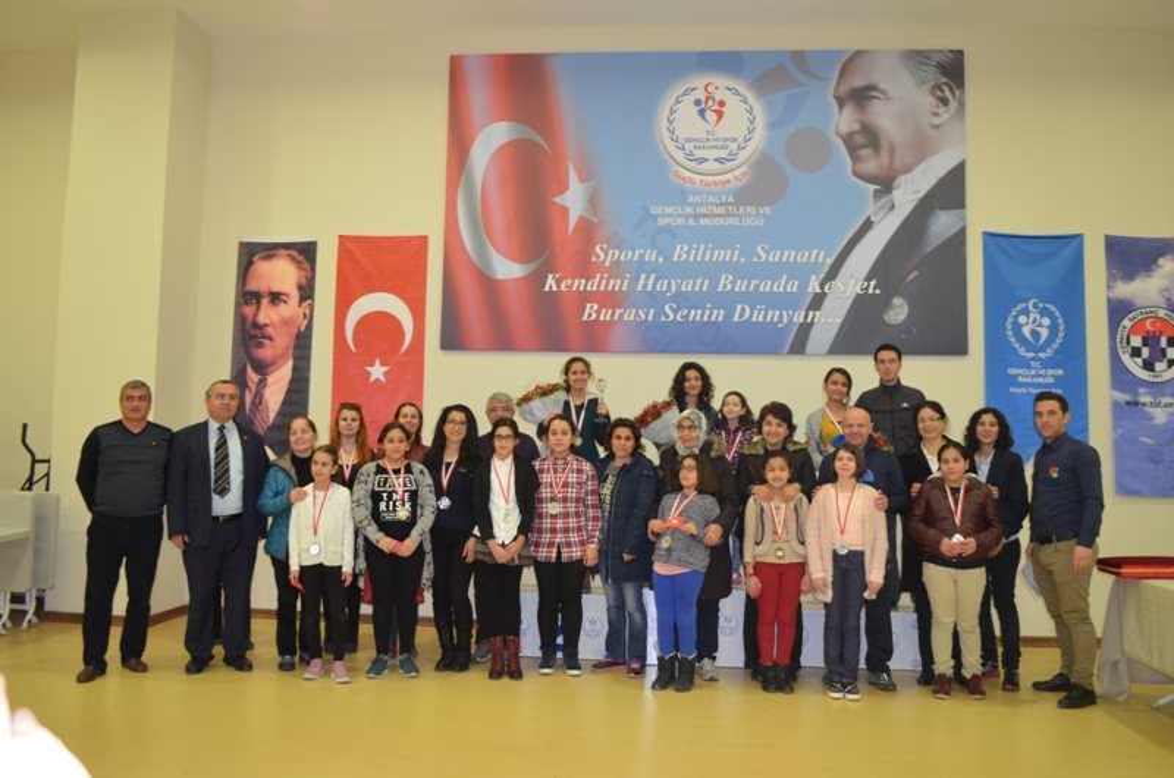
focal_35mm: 30
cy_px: 389
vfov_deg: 43.4
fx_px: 976
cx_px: 587
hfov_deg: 62.0
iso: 1600
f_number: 3.8
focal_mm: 20
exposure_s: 1/60
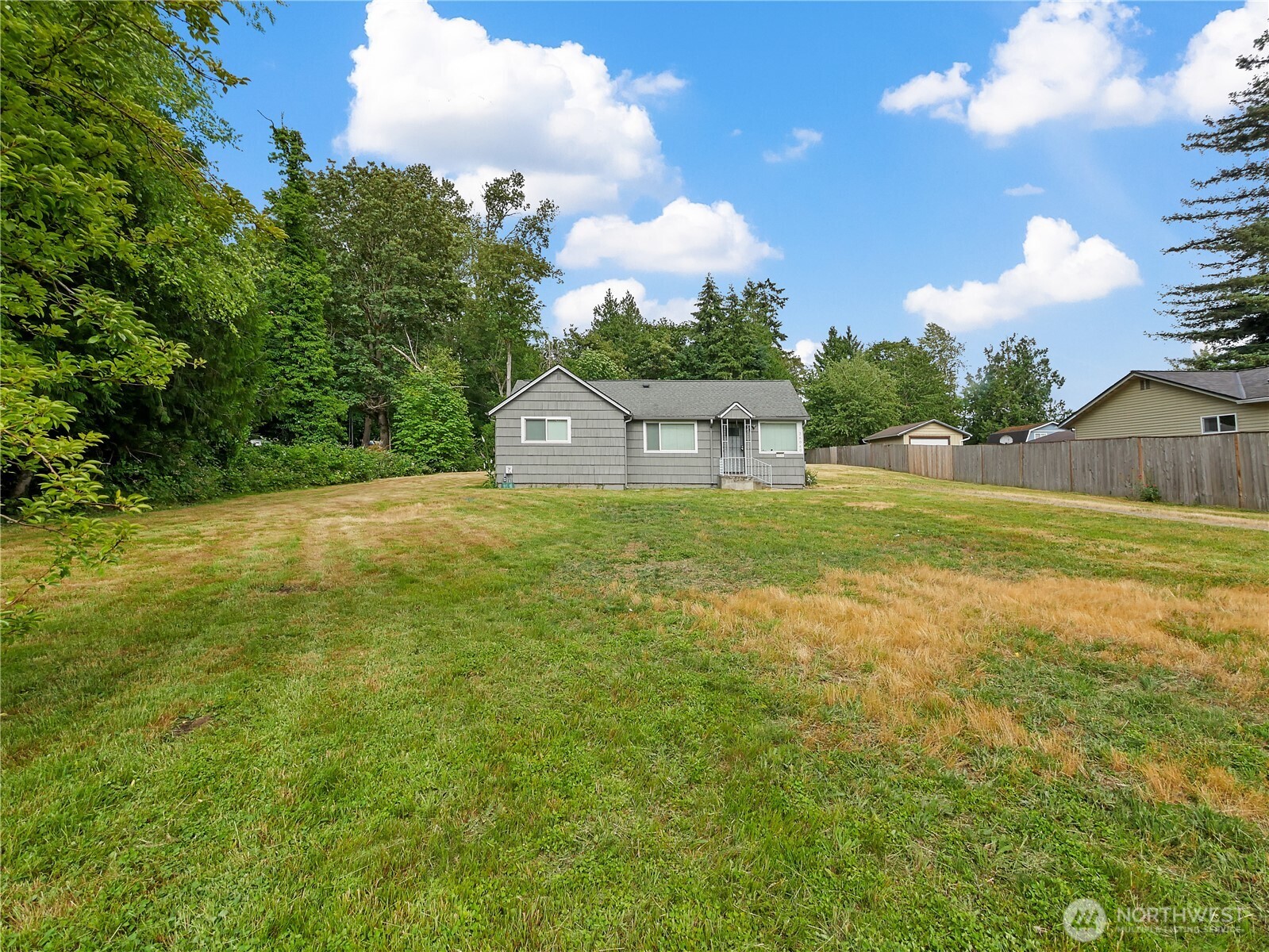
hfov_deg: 102.1
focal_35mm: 14
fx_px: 513
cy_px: 476
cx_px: 634
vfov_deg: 85.7
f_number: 10
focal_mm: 7
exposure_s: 1/100
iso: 200
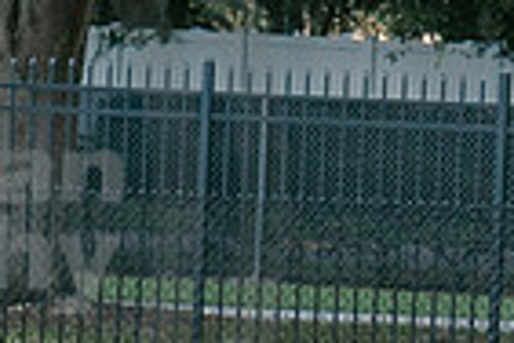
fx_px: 13049
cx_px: -238
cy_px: 227
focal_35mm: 914
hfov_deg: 2.3
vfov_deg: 1.5
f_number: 5.6
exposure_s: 1/800
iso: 250
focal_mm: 70
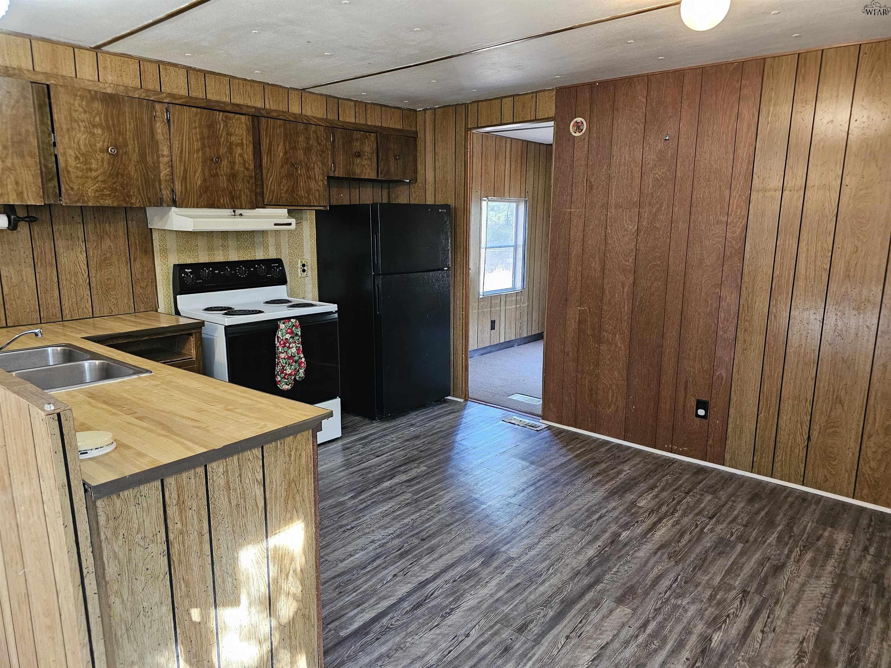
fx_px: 592
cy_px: 334
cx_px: 446
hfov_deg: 73.9
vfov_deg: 58.9
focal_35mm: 23
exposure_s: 1/60
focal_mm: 6.3
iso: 640
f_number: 1.7
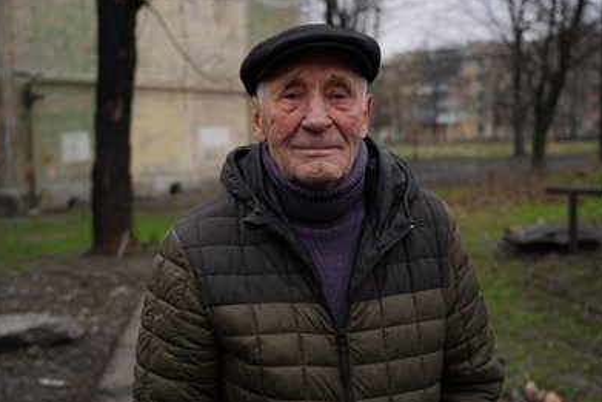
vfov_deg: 31.2
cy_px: 199
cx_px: 300
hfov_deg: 45.4
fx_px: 719
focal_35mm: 43
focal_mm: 42
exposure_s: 1/250
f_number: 4
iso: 100
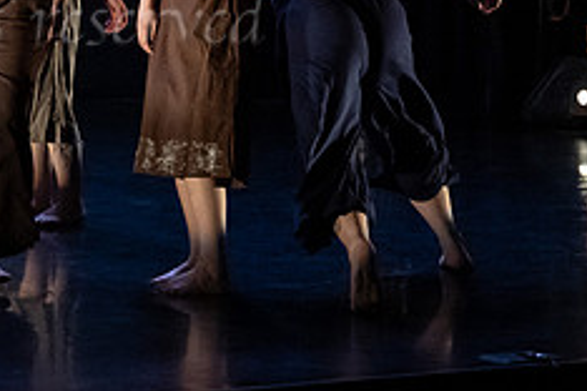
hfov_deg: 13.1
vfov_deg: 8.7
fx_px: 2511
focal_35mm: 154
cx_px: -15
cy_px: -154
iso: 4000
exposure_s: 1/400
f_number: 4
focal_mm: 49
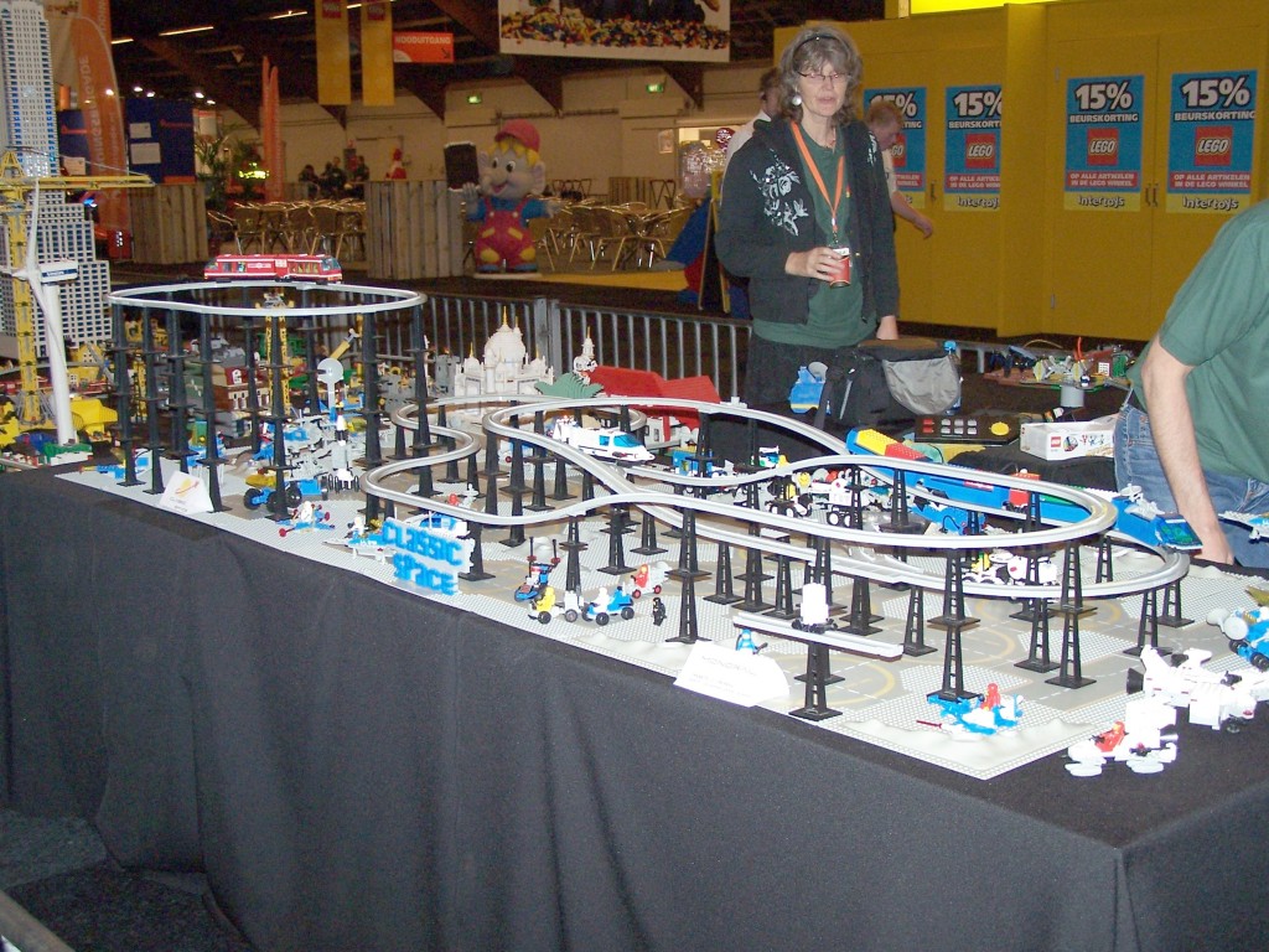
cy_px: 476
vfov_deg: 28.6
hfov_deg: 37.5
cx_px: 634
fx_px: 1870
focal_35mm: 51
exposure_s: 1/60
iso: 140
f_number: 3
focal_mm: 8.5
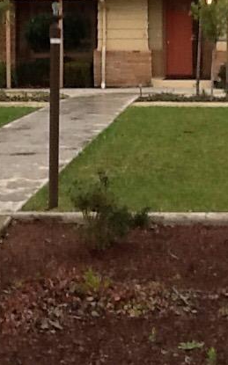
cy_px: 101
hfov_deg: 12.1
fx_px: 1075
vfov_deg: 19.2
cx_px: 163
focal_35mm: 108
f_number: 2.4
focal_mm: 2.03
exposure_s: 1/60
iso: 40
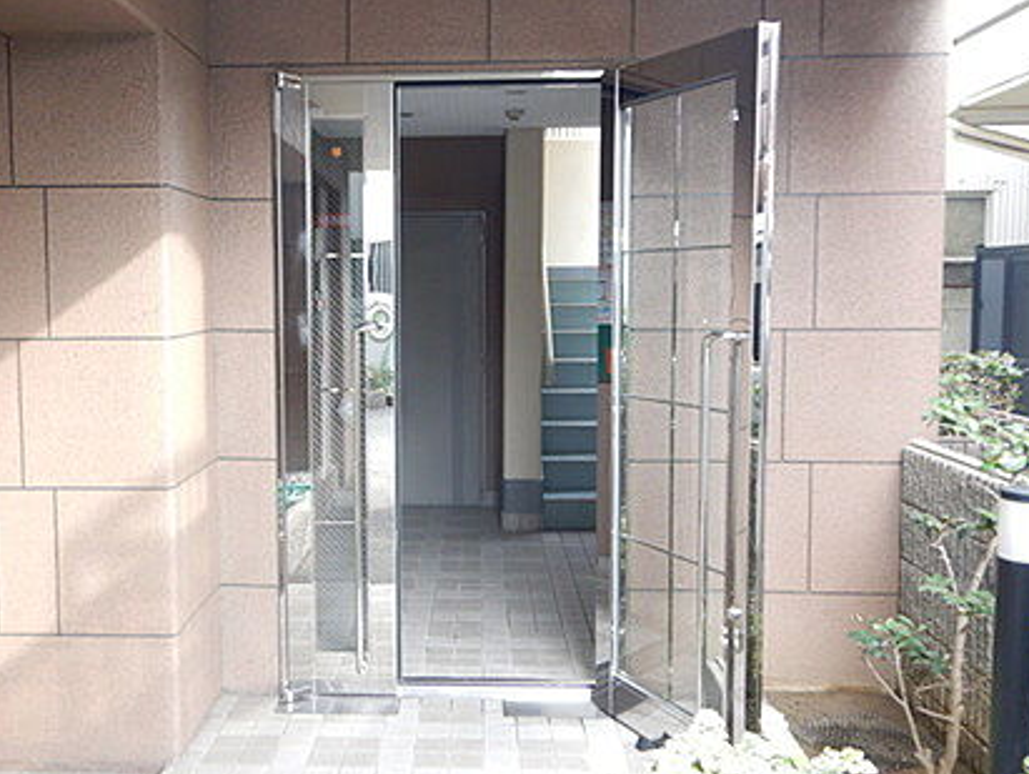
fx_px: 1041
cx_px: 411
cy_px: 376
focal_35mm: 35
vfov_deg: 40.8
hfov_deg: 52.2
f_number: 2.8
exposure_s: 1/30
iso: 140
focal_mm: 4.3
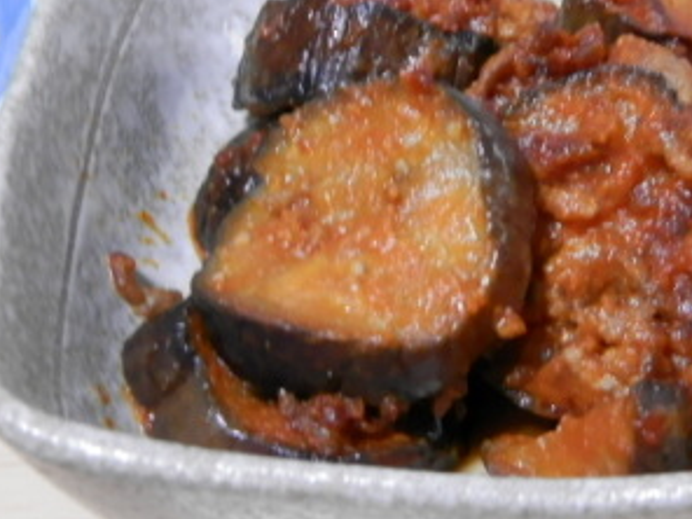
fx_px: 2299
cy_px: 193
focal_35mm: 115
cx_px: 552
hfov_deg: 17.0
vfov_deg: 12.9
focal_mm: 12.2
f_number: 4
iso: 400
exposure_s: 1/6
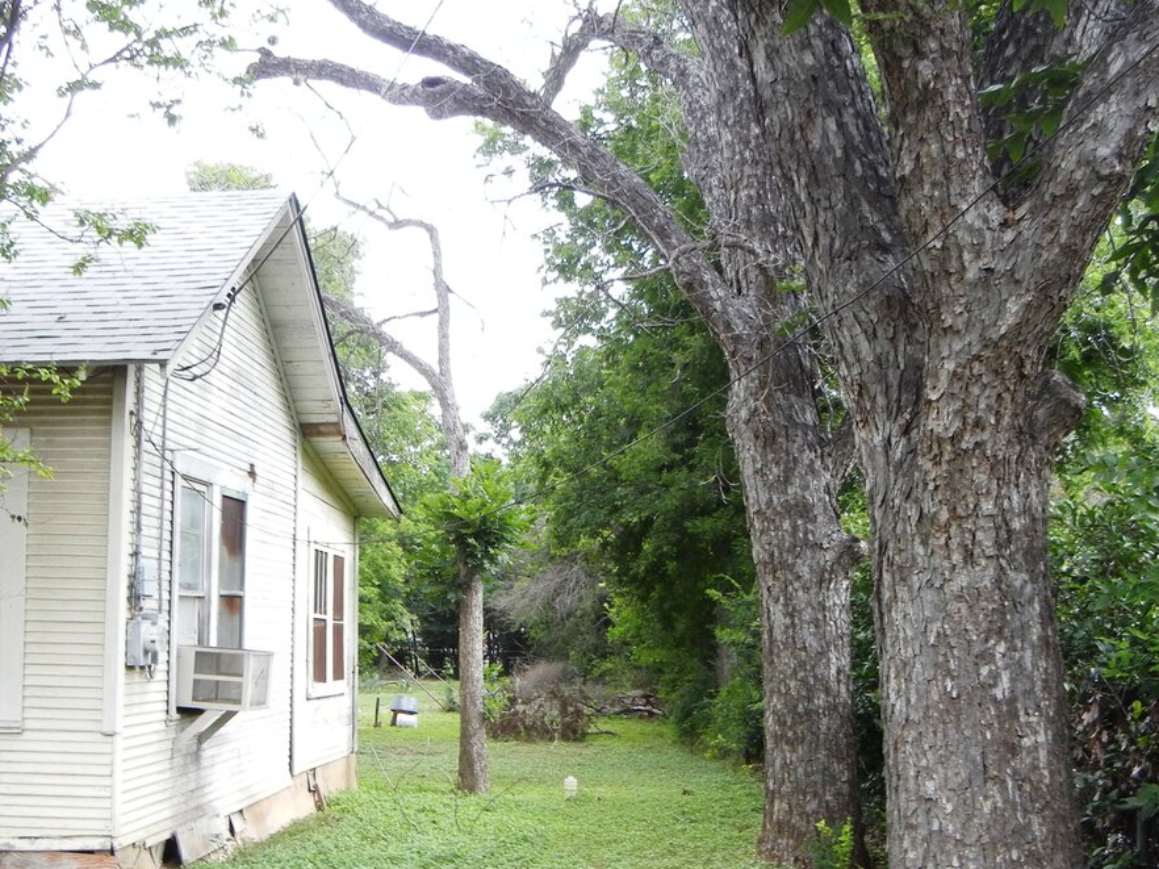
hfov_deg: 38.8
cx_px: 481
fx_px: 1640
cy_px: 607
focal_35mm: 49
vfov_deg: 29.4
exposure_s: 1/208
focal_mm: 5.4
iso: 160
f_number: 3.5
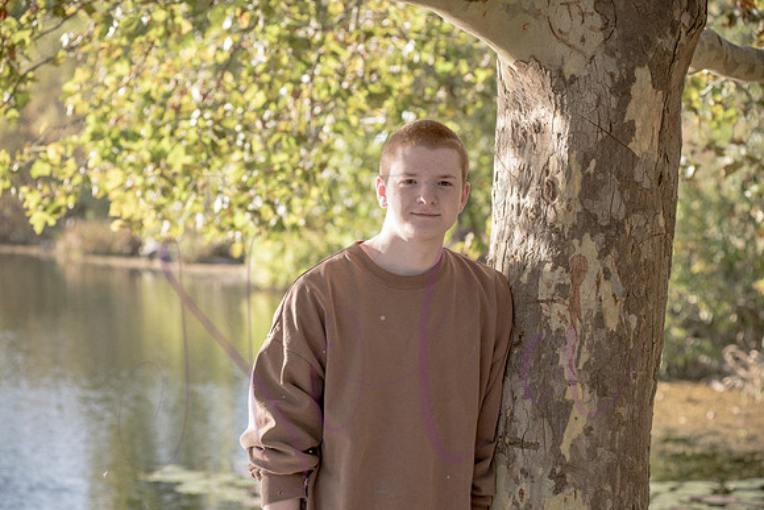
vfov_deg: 17.1
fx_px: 1698
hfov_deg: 25.4
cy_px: 255
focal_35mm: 80
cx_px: 382
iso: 400
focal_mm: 80
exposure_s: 1/640
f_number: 5
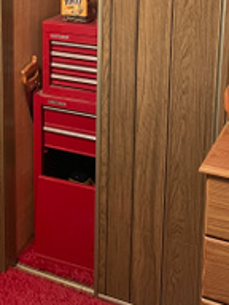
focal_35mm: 65
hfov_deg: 22.1
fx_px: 573
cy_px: 37
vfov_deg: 28.8
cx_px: 24
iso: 500
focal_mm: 4.2
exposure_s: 1/40
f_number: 1.6
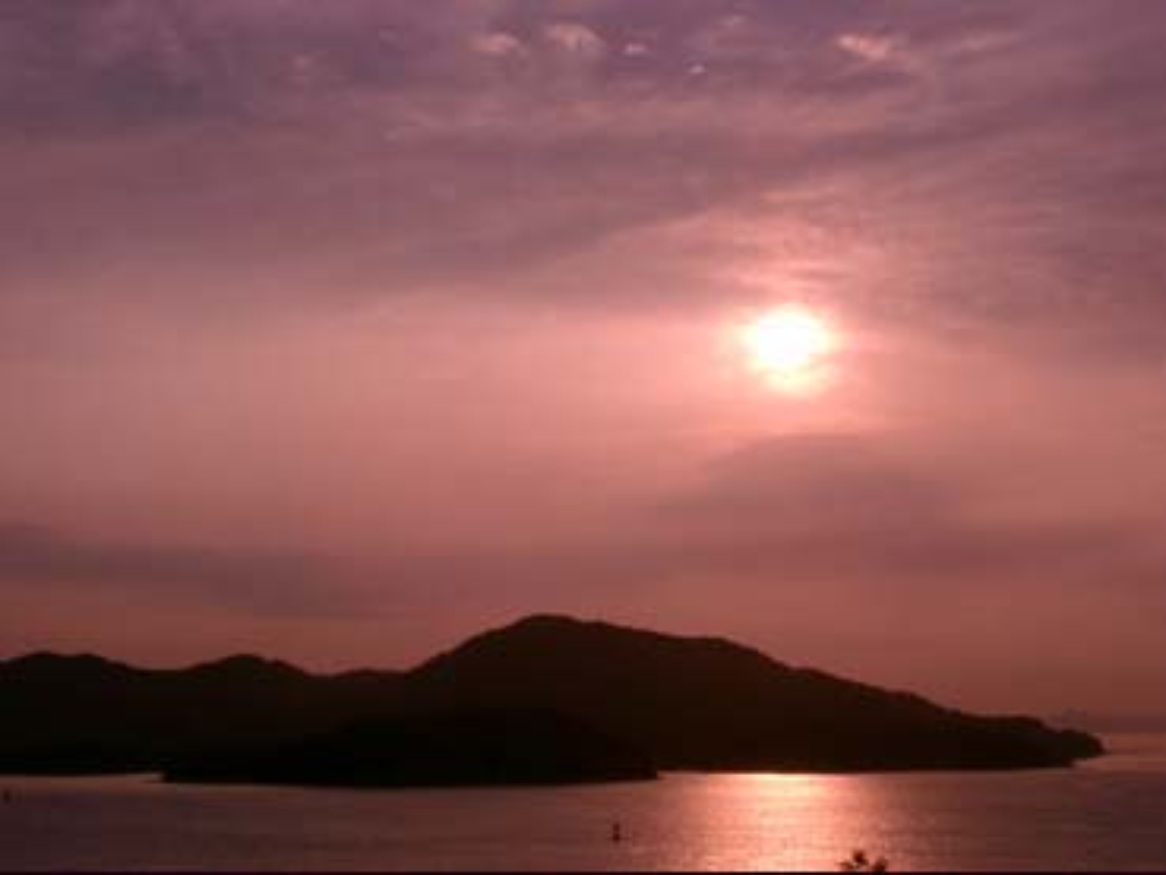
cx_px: 583
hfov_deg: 26.3
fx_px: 2493
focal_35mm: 74
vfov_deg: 19.9
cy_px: 438
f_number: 7.3
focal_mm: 15.2
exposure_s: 1/1600
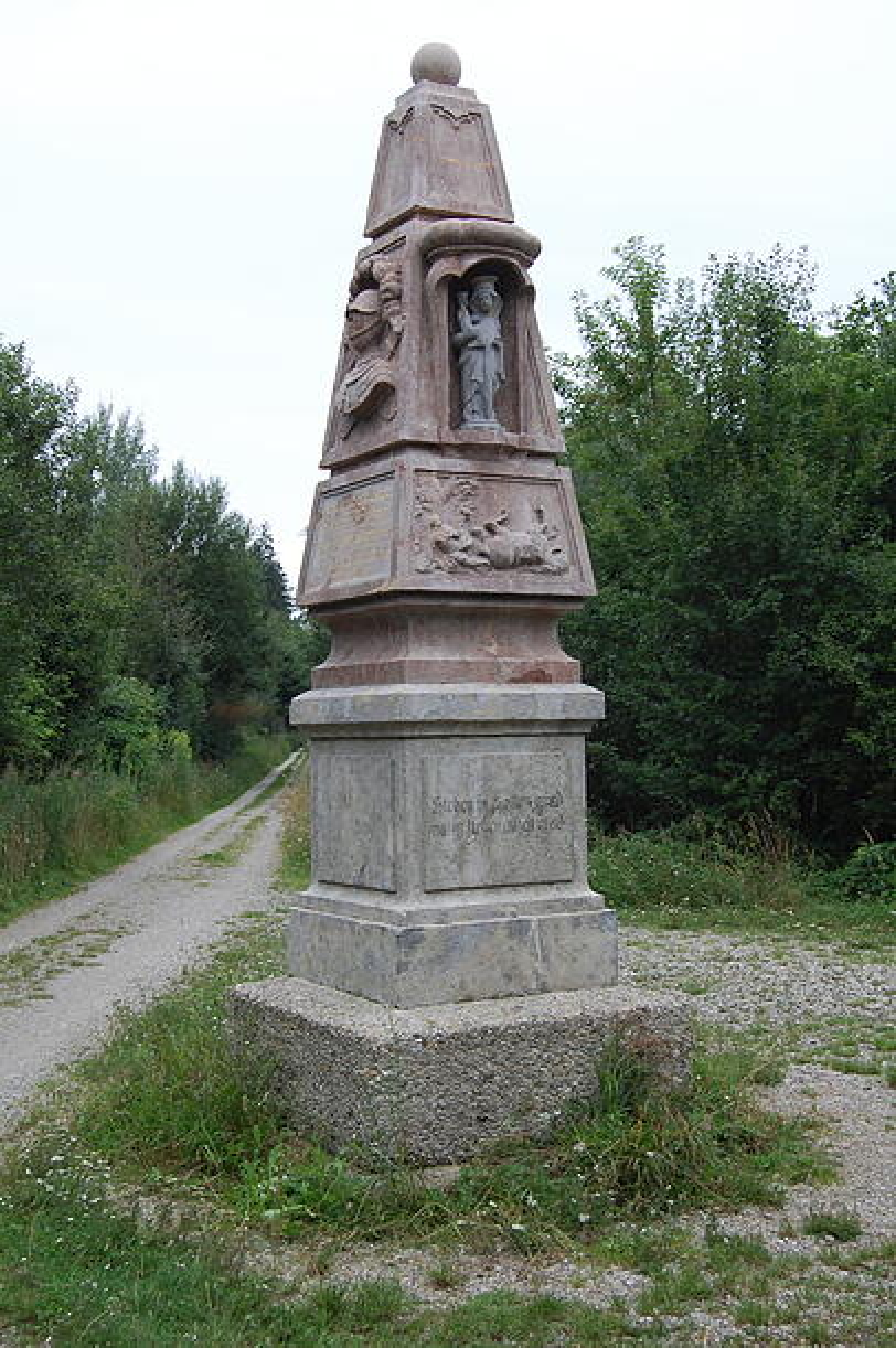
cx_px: 448
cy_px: 674
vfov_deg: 43.6
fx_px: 1684
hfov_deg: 29.8
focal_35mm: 45
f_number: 6.3
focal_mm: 30
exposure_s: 1/160
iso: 200
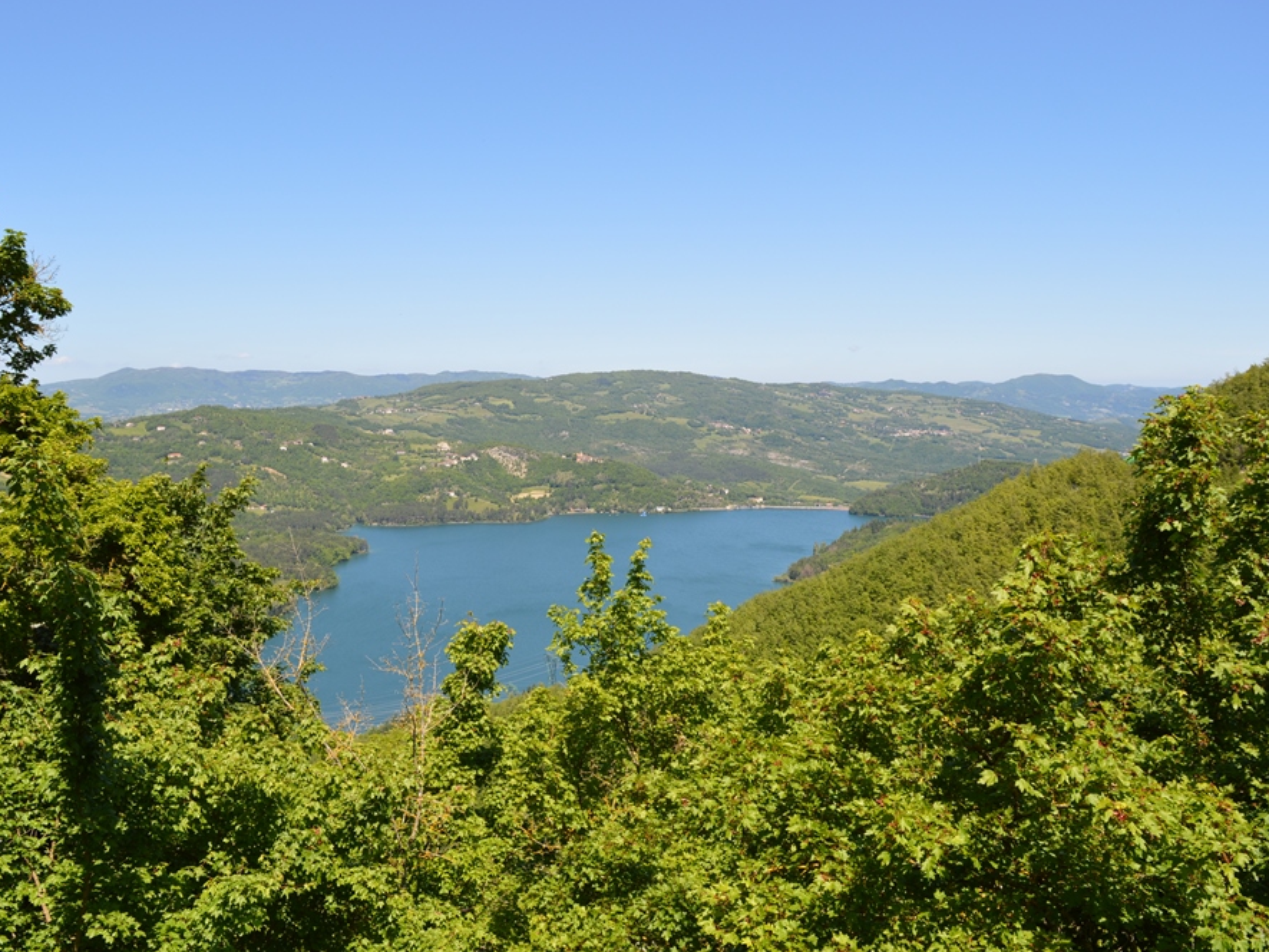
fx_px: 1100
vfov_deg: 46.8
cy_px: 485
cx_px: 582
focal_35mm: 30
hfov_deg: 59.9
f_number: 8
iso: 100
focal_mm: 18
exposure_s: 1/250
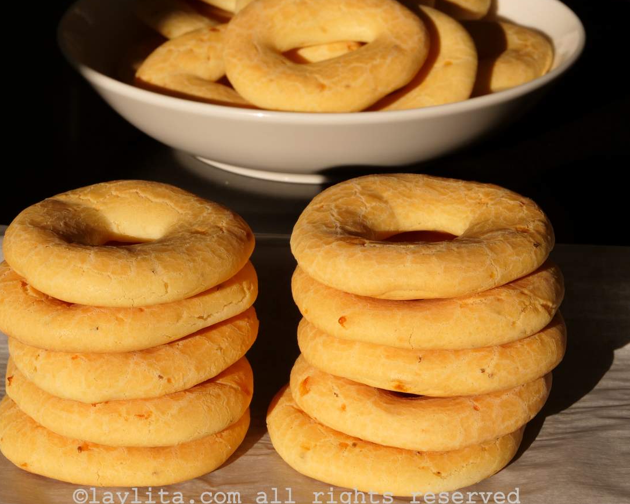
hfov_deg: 17.8
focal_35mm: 108
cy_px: 244
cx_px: 290
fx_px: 2014
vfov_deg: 14.3
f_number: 14
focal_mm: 50
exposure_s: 1/160
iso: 200
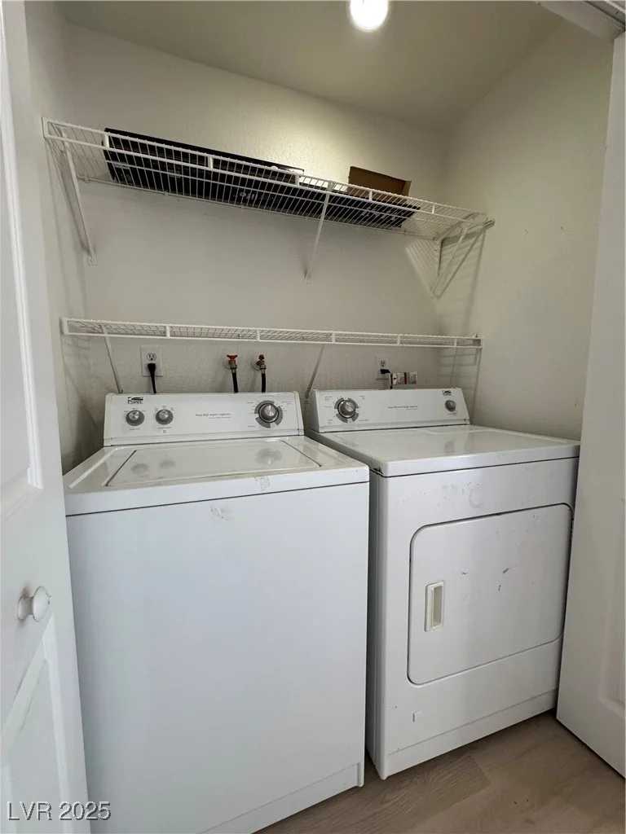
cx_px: 313
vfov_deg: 102.1
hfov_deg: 85.7
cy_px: 417
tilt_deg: -5.7
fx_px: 338
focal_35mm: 14
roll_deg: -0.4
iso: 320
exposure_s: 1/120
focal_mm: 2.22
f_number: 2.2
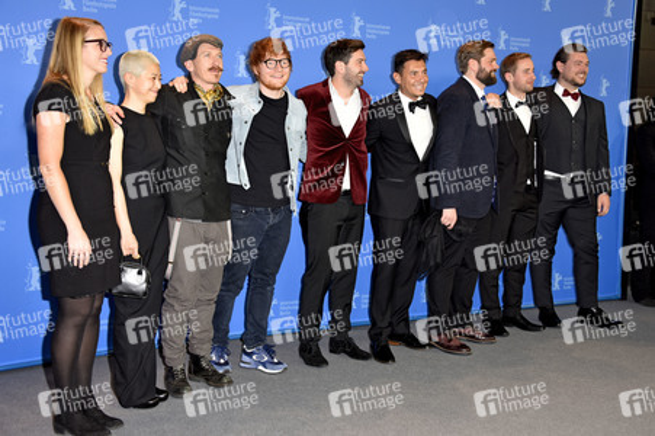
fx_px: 727
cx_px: 328
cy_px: 218
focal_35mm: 40
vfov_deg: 33.4
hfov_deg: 48.5
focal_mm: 40
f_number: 5
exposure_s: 1/160
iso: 500
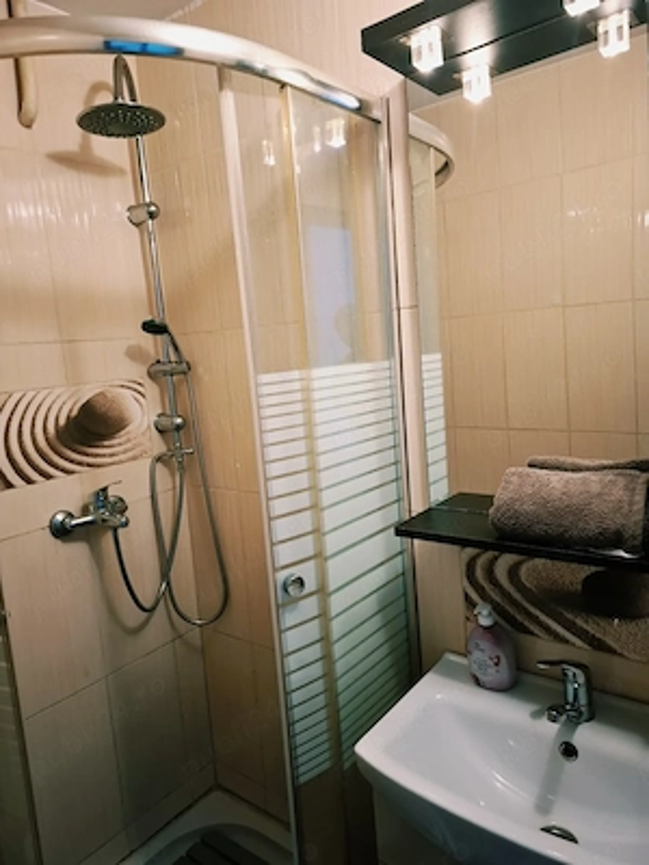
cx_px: 324
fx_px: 575
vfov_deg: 73.9
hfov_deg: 58.9
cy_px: 432
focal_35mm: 23
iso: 320
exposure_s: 1/25
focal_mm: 5.54
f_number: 1.8
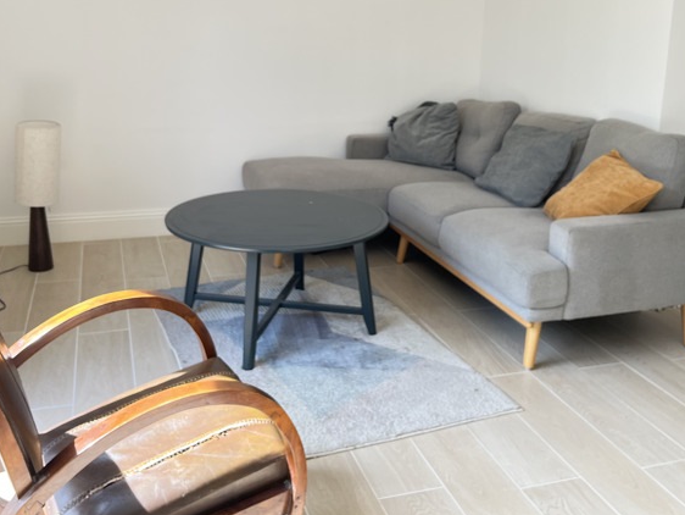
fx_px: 732
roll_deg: -0.1
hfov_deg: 50.1
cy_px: 162
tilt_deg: -9.5
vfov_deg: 38.2
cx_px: 346
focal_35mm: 37
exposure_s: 1/140
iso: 50
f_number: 1.6
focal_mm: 5.1
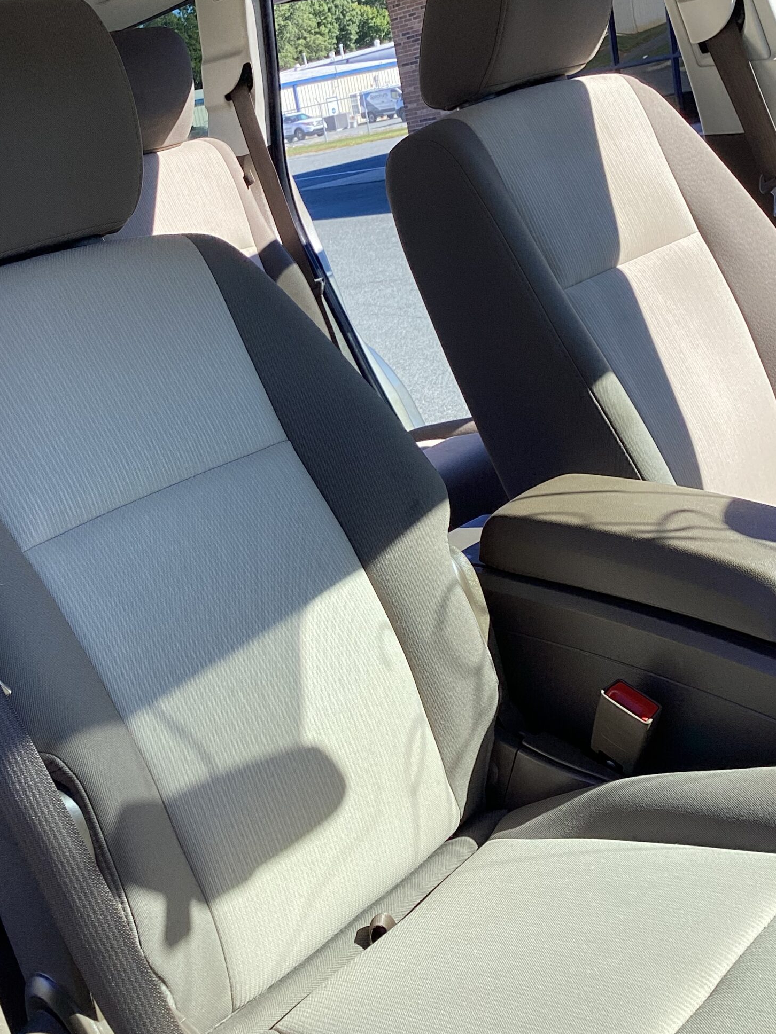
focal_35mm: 41
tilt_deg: -15.5
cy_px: 456
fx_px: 1225
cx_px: 273
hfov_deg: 34.9
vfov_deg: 45.7
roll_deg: +12.4
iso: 25
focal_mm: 3.3
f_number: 2.4
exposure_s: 1/394
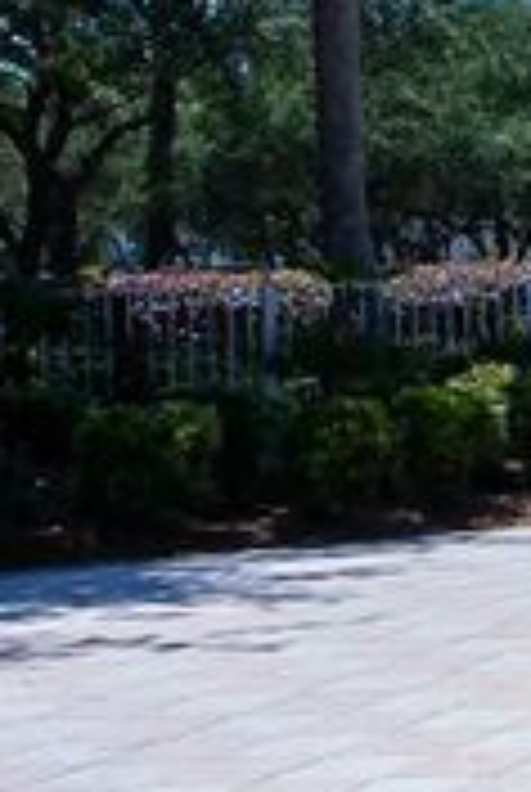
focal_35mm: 93
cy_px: 342
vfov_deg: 21.9
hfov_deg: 8.6
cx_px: 2016
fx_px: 2049
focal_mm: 16
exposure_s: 1/160
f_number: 8
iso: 64
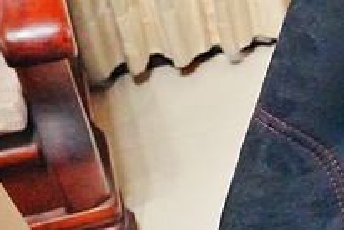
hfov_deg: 17.8
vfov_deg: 13.4
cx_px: 524
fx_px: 976
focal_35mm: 102
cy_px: 192
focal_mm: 18
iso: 12800
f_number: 3.5
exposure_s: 1/125
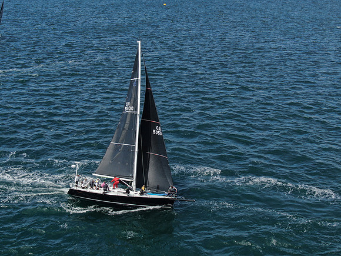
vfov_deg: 30.3
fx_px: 473
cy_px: 128
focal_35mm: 48
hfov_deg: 39.7
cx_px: 170
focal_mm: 8.6
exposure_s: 1/800
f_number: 3.8
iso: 100
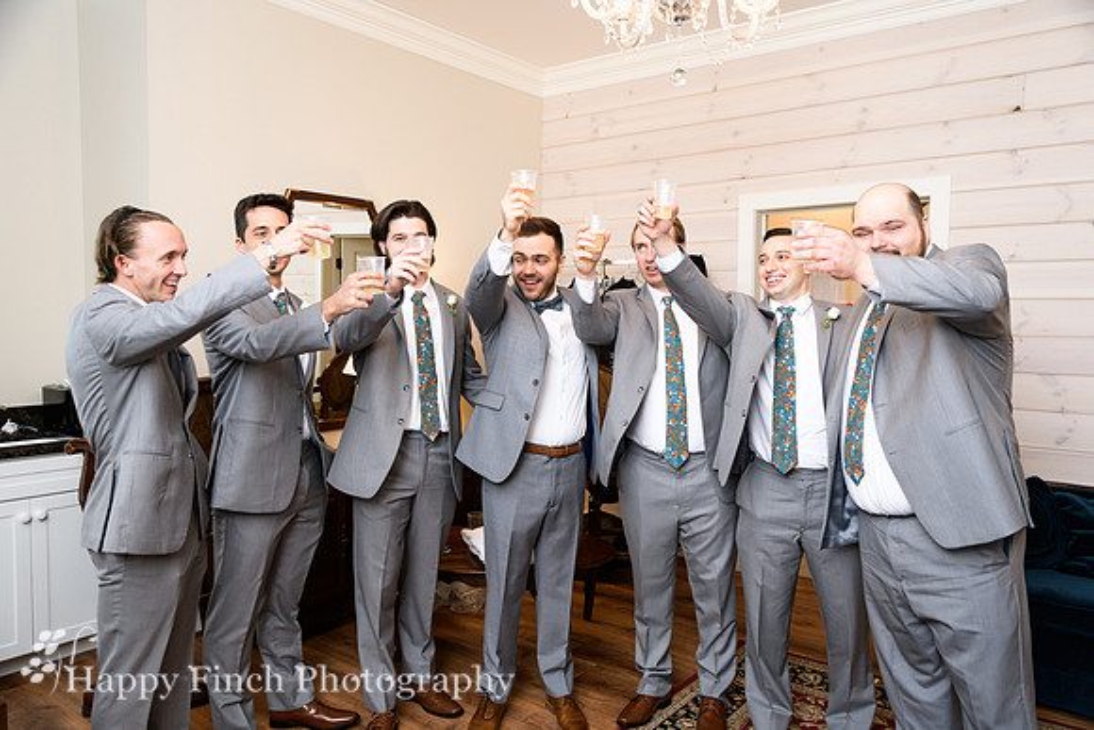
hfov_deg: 69.4
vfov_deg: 49.6
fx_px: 790
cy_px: 365
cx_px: 547
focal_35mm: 26
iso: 400
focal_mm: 26
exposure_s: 1/100
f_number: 2.8
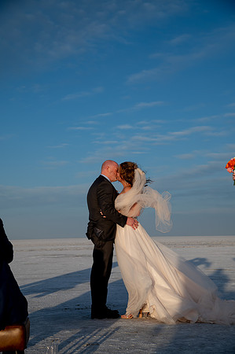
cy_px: 177
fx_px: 687
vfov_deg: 28.9
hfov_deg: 19.4
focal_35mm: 70
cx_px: 118
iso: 200
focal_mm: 70
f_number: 8
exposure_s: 1/400
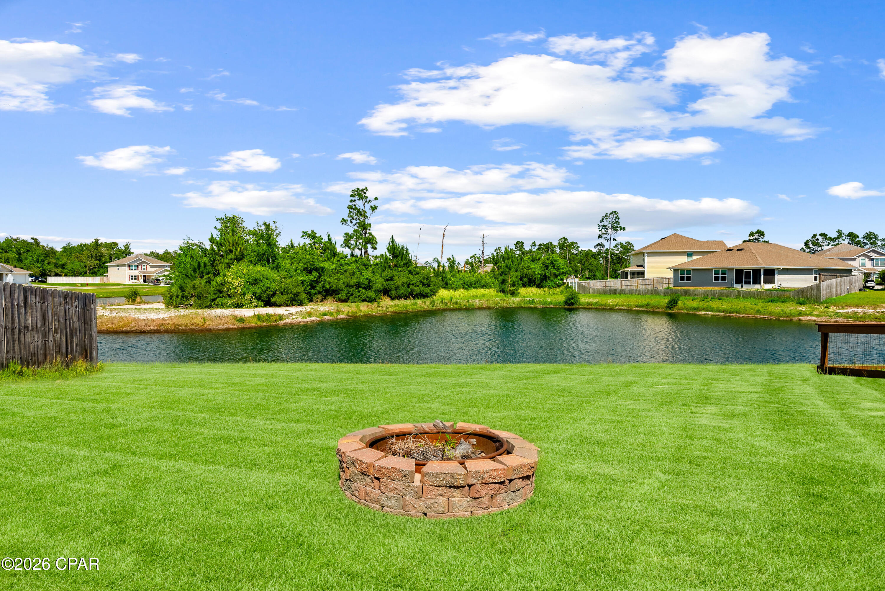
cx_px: 442
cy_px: 296
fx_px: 531
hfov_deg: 79.6
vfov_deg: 58.2
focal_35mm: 22
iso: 400
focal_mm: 21.6
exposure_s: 1/250
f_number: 8
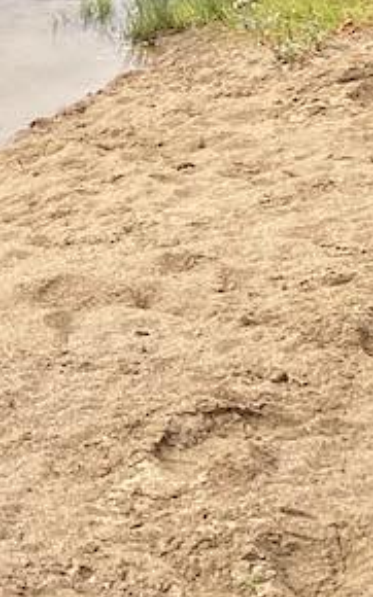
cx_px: -538
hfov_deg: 8.9
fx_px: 2165
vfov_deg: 14.1
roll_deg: -0.5
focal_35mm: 133
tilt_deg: -4.1
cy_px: -438
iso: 32
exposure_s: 1/469
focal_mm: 4.25
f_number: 1.8
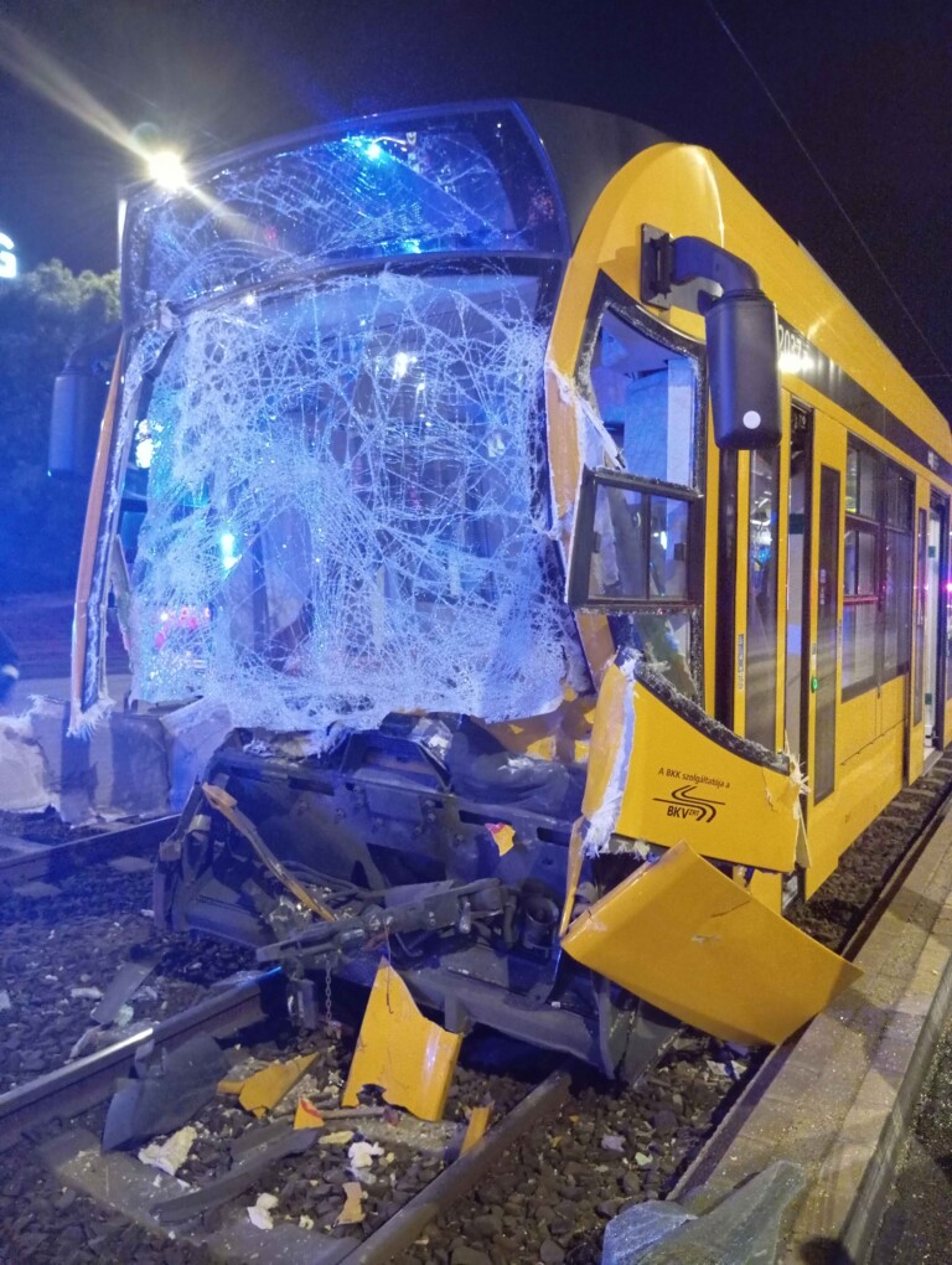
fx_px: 1024
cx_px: 476
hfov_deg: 49.9
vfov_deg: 63.4
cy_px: 632
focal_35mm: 28
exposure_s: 1/17
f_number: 1.8
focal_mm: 4.22
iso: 3164
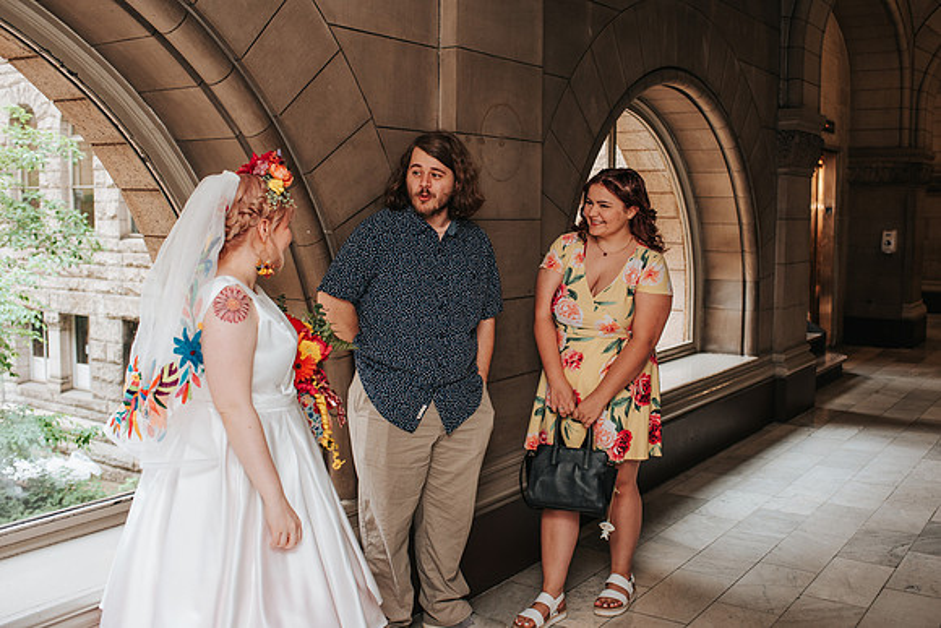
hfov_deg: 50.5
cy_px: 293
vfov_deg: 34.9
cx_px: 502
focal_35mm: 38
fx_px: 997
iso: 1000
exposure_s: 1/160
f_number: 4
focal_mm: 35
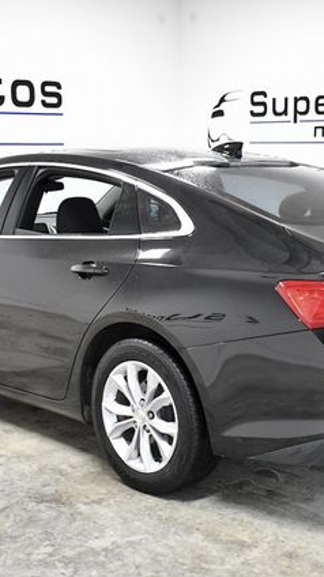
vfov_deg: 36.6
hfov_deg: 21.0
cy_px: 288
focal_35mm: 57
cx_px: 184
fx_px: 872
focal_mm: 24
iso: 2500
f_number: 4.5
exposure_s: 1/250
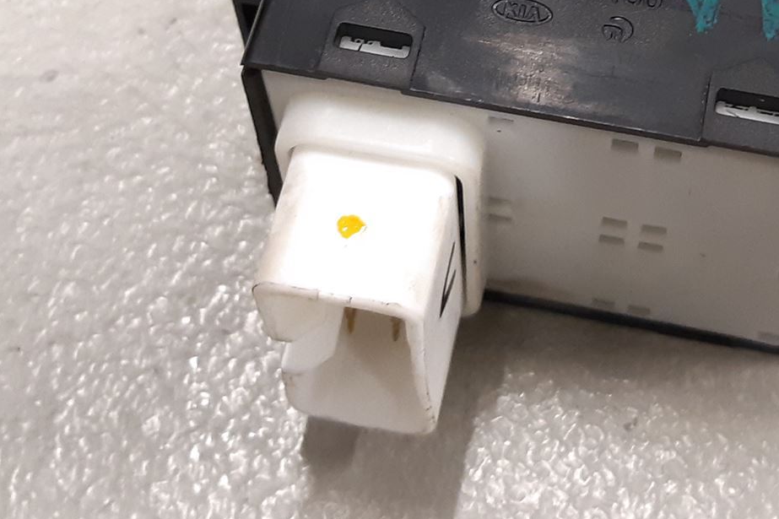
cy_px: 64
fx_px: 1298
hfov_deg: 33.2
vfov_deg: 22.1
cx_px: 511
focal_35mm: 60
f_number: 1.7
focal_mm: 3.93
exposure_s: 1/33
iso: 250
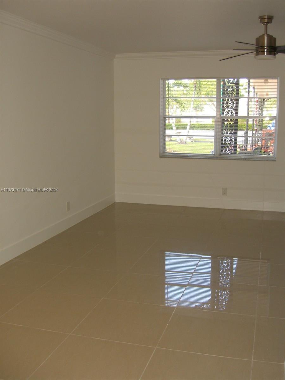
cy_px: 190
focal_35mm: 38
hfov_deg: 37.7
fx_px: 417
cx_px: 142
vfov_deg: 49.0
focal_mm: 7.9
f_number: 2.8
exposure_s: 1/60
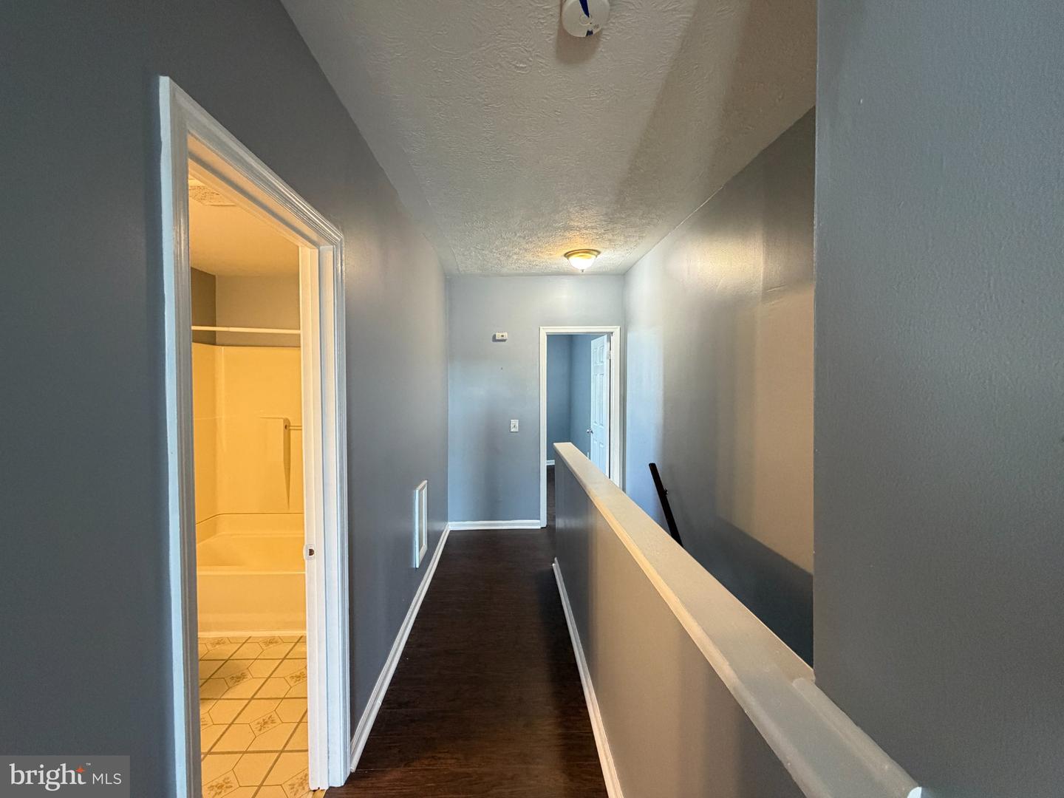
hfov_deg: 102.1
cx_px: 532
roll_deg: -0.3
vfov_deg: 85.7
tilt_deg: -2.3
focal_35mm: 14
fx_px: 430
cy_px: 399
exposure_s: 1/60
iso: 400
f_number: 2.2
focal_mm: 2.22
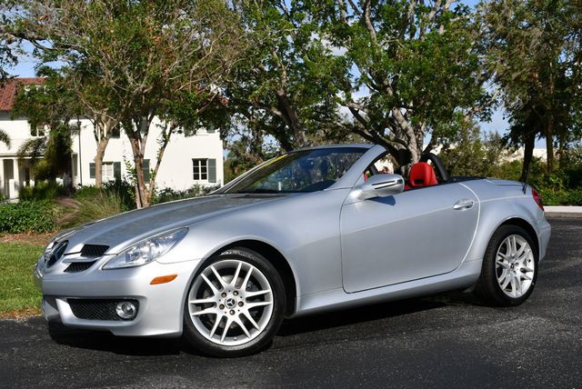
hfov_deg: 41.1
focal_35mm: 48
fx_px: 777
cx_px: 291
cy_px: 194
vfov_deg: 28.1
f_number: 10
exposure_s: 1/400
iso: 100
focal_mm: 24
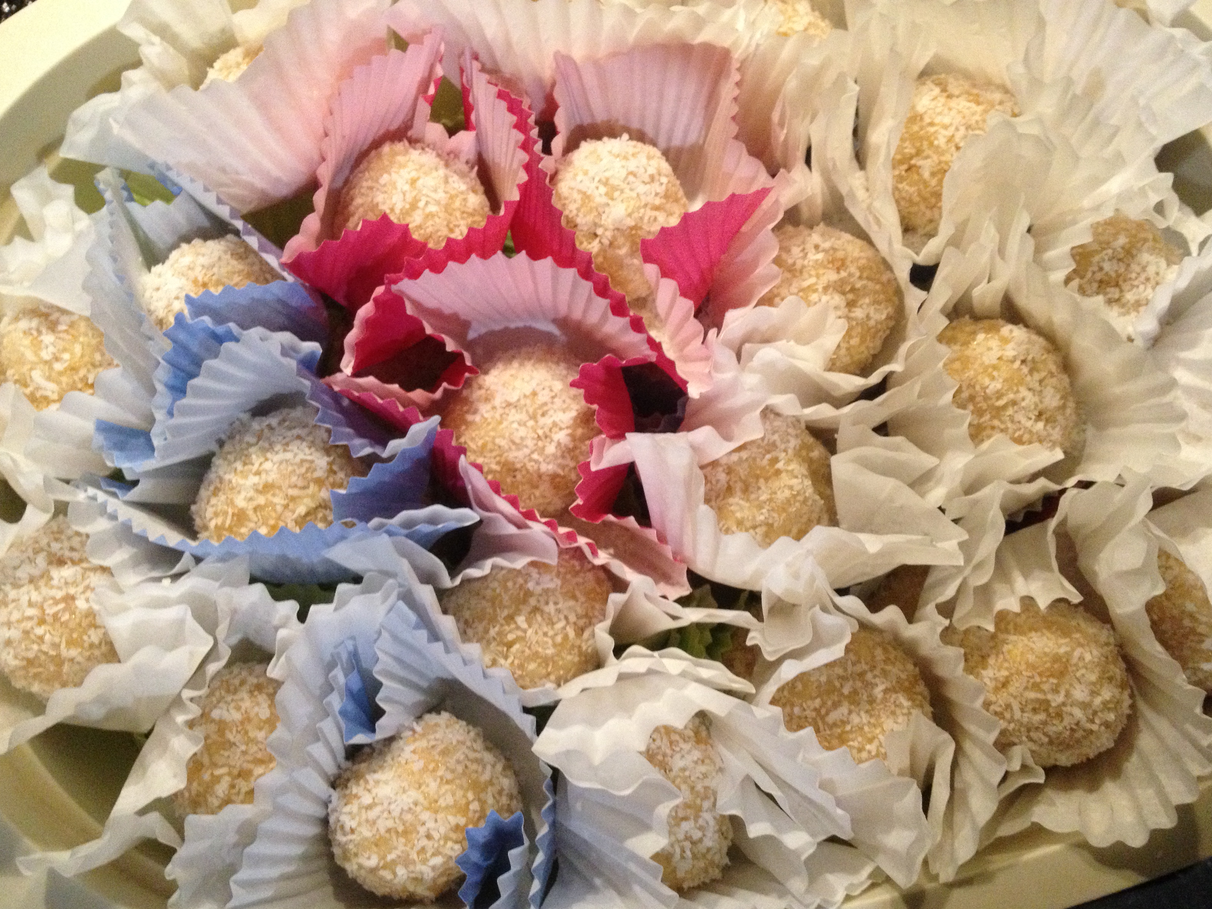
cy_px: 466
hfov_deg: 51.4
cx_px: 612
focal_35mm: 36
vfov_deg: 39.7
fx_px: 1261
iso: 400
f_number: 2.4
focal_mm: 4.28
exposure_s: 1/20
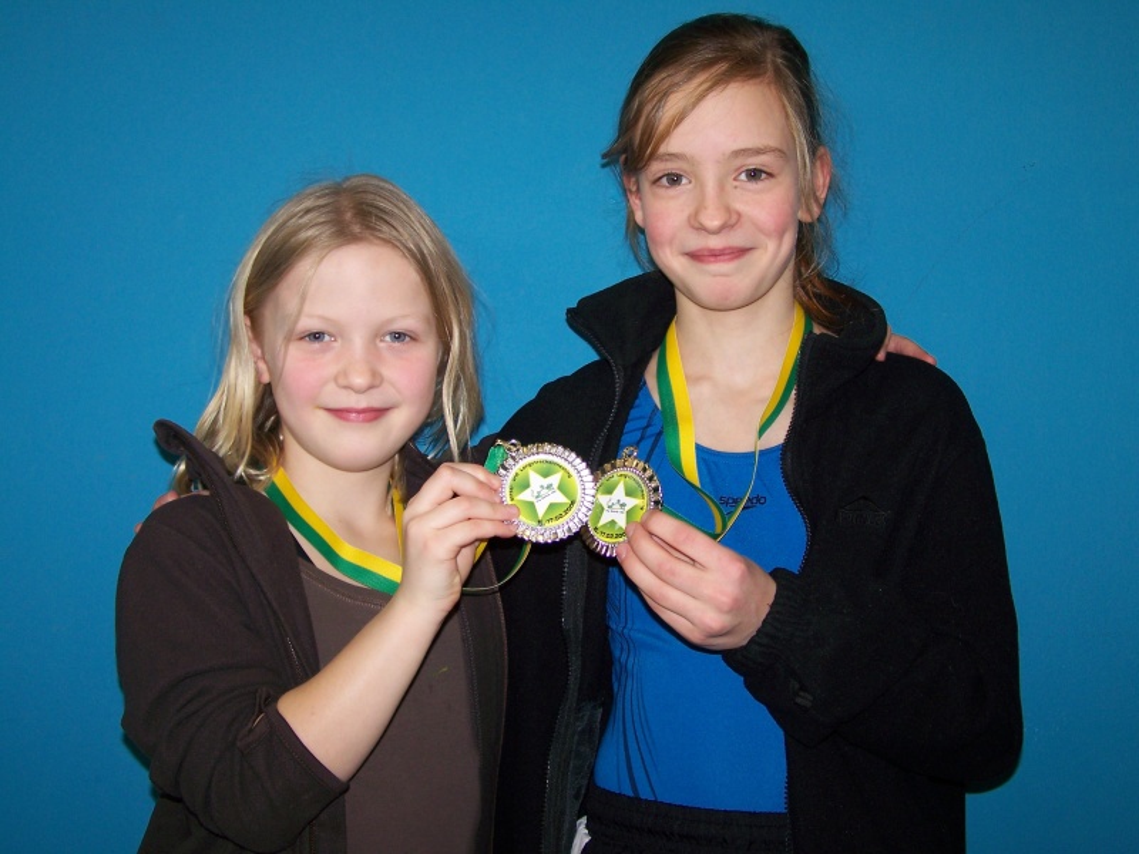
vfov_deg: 30.3
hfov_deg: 39.7
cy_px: 427
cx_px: 570
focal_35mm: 48
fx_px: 1579
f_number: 3
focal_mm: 8
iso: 80
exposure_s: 1/60
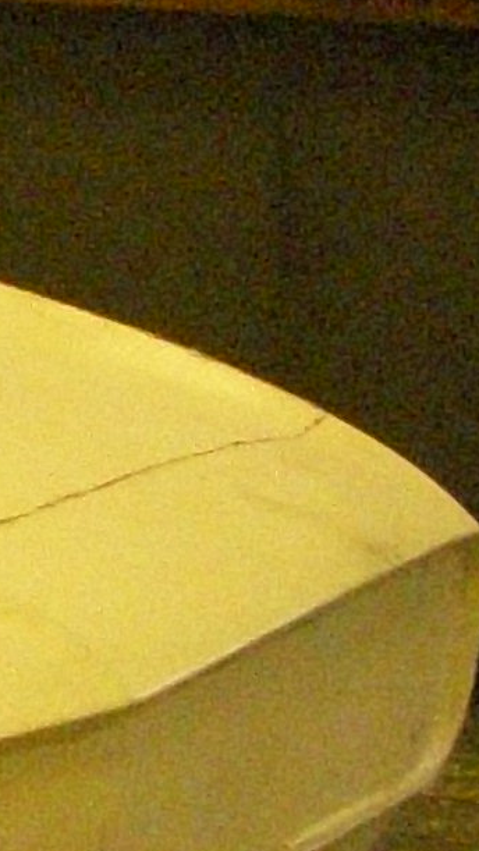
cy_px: 471
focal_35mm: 221
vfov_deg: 9.8
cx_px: -1519
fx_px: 4987
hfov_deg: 4.9
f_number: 3.3
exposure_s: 1/125
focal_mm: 6.3
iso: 1000
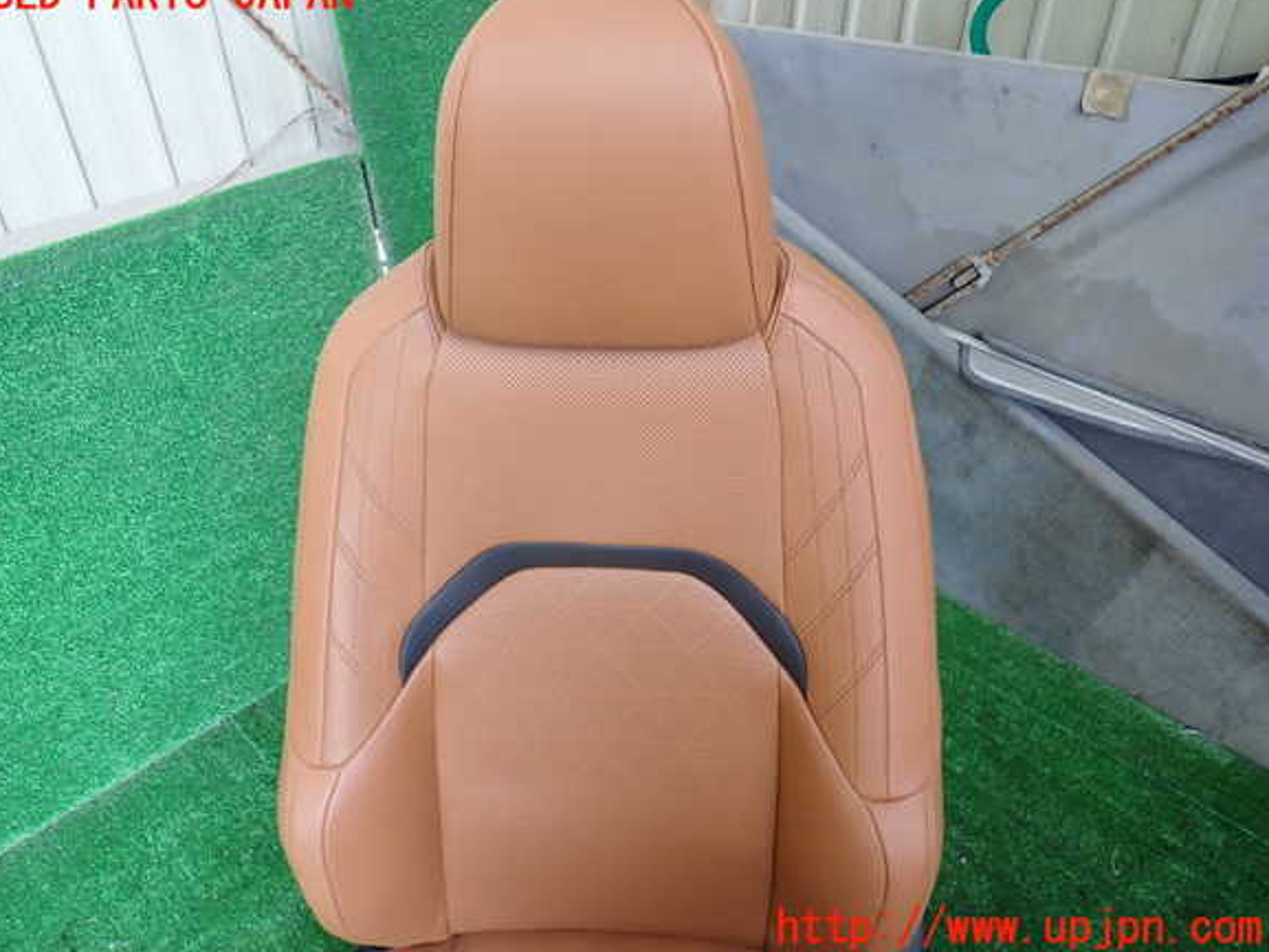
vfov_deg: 53.1
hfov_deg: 67.3
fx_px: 953
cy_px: 462
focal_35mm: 26
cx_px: 614
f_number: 2
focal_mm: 4.5
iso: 200
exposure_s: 1/100
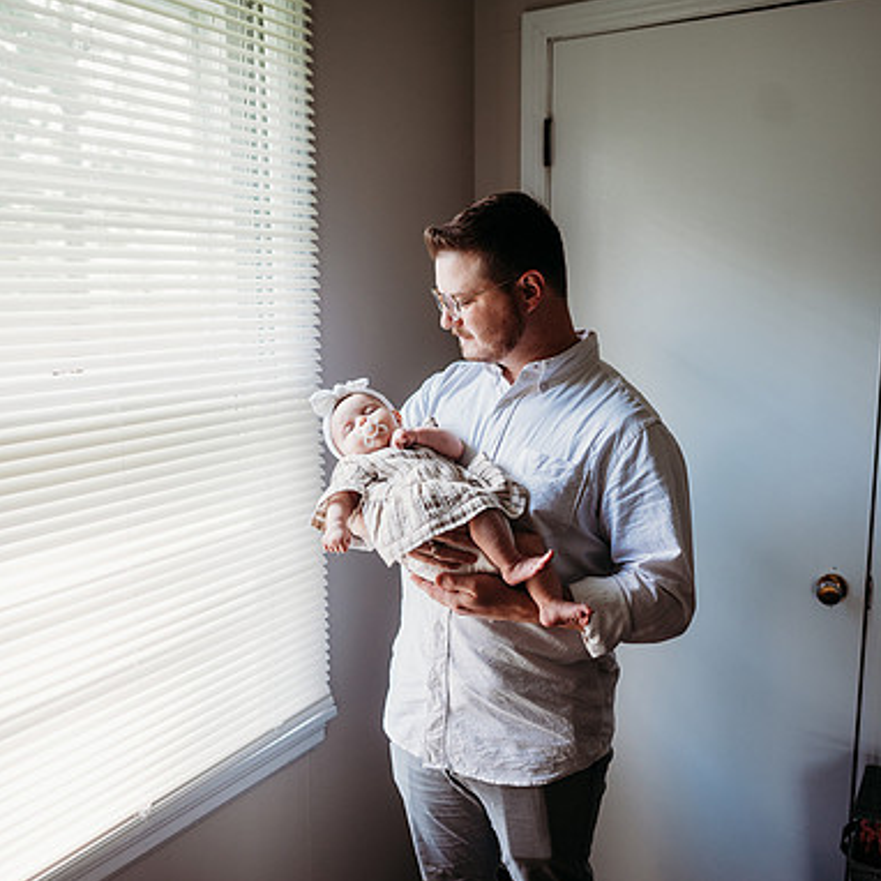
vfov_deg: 52.5
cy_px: 439
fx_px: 893
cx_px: 464
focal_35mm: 31
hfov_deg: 52.5
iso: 320
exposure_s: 1/200
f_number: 2.5
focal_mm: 24
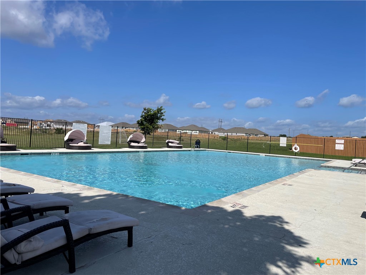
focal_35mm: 26
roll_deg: -2.6
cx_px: 183
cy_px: 138
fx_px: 275
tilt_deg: +2.0
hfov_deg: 67.3
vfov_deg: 53.1
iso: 32
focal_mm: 4.2
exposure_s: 1/5814
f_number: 1.6
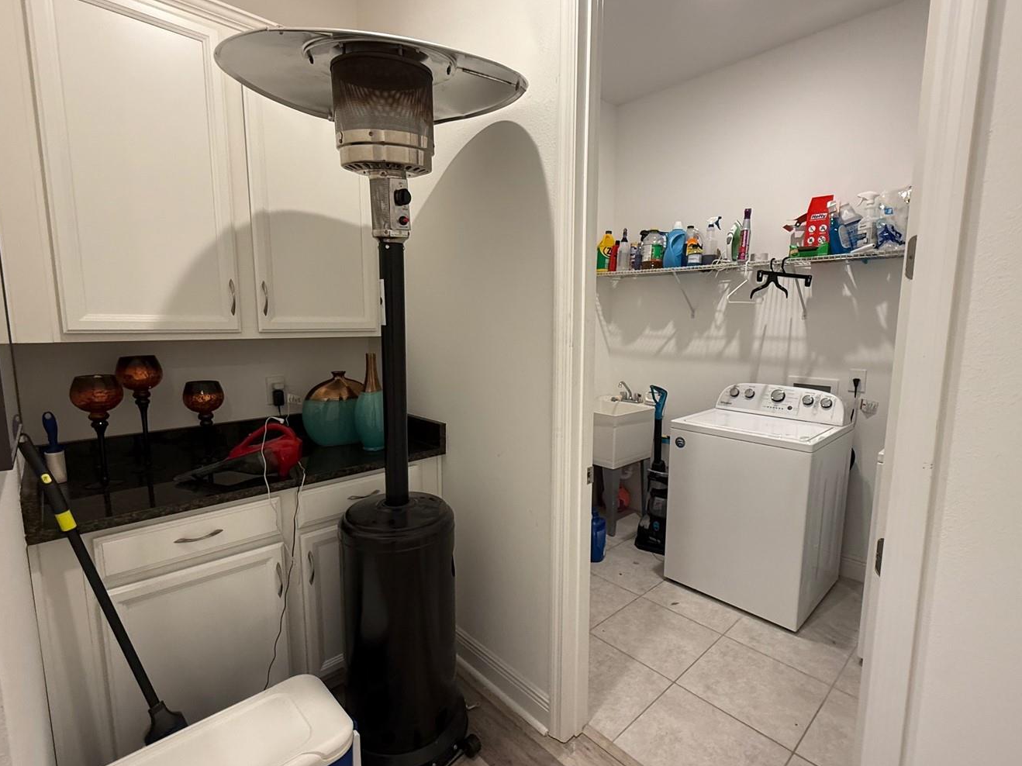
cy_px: 389
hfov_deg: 91.0
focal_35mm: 17
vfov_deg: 74.7
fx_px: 502
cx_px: 513
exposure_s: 1/60
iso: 250
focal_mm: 2.22
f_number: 2.2
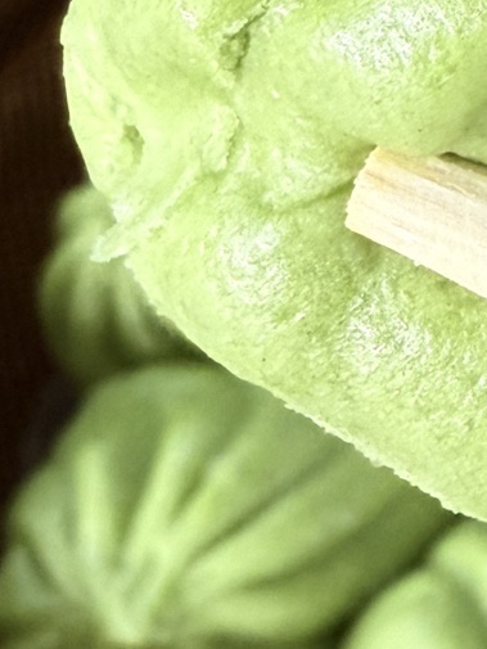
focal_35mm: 95
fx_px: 1781
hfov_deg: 14.7
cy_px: 71
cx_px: 676
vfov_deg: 20.3
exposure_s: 1/60
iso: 400
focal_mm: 2.22
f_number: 2.2
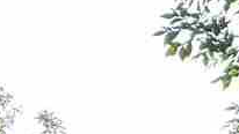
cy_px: 433
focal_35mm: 176
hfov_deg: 10.5
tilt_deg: +1.2
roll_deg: -0.6
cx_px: 572
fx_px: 1116
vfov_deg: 6.2
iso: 32
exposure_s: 1/600
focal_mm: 4.25
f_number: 1.8
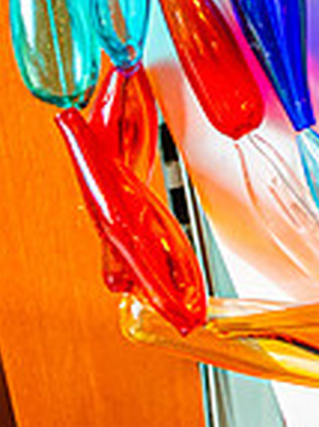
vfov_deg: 14.3
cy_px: -100
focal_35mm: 133
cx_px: 817
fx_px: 1637
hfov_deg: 9.6
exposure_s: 1/640
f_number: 5
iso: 1250
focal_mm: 23
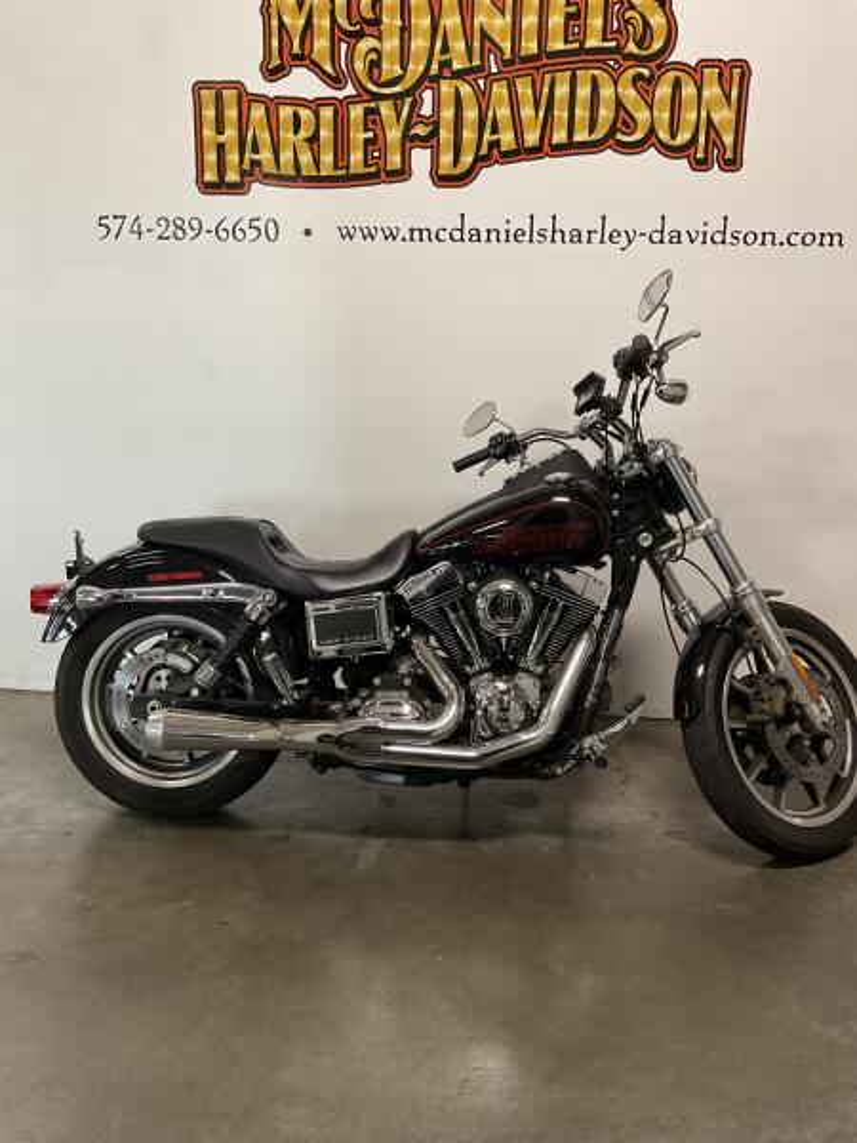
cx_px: 428
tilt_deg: -15.2
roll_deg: +0.2
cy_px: 572
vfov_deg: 61.7
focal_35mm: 29
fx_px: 957
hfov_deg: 48.2
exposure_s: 1/60
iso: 100
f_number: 1.8
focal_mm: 3
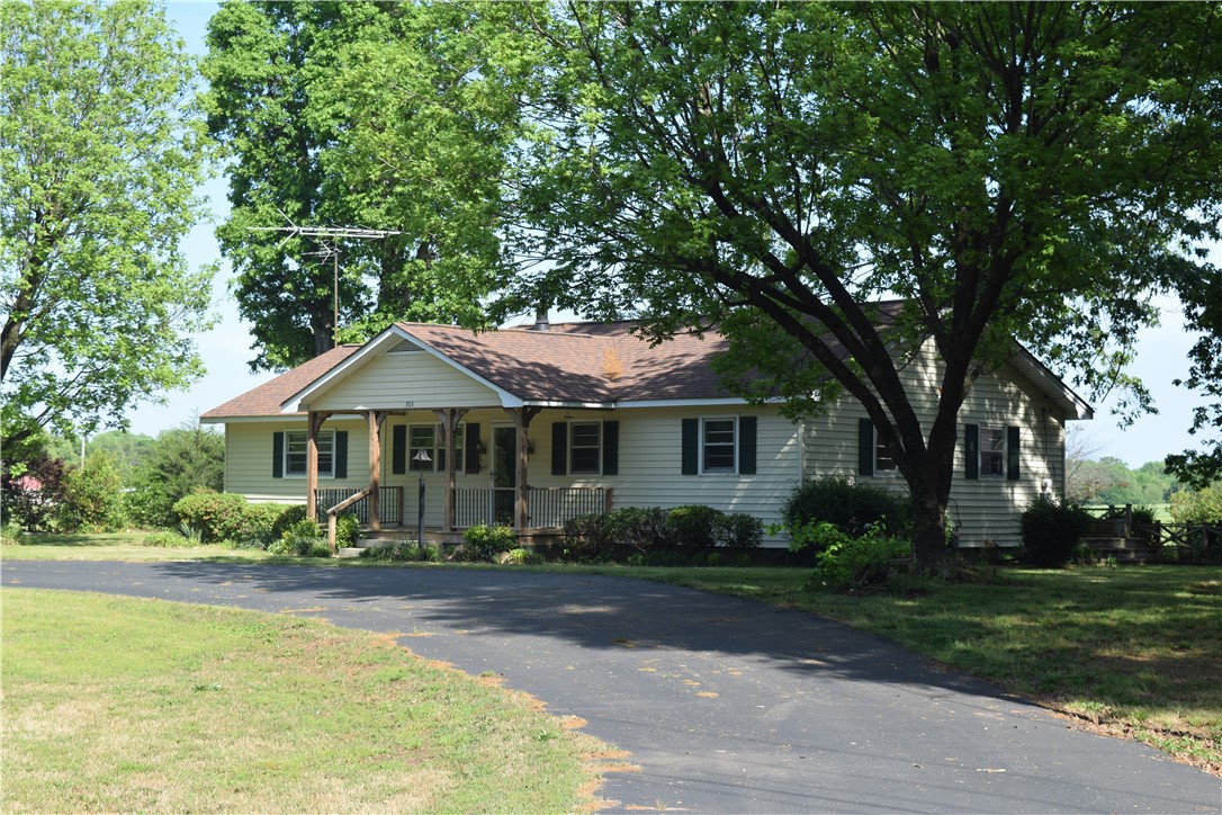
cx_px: 611
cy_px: 408
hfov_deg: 29.9
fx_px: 2291
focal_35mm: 68
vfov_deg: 20.2
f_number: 8
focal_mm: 45
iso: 200
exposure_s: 1/250
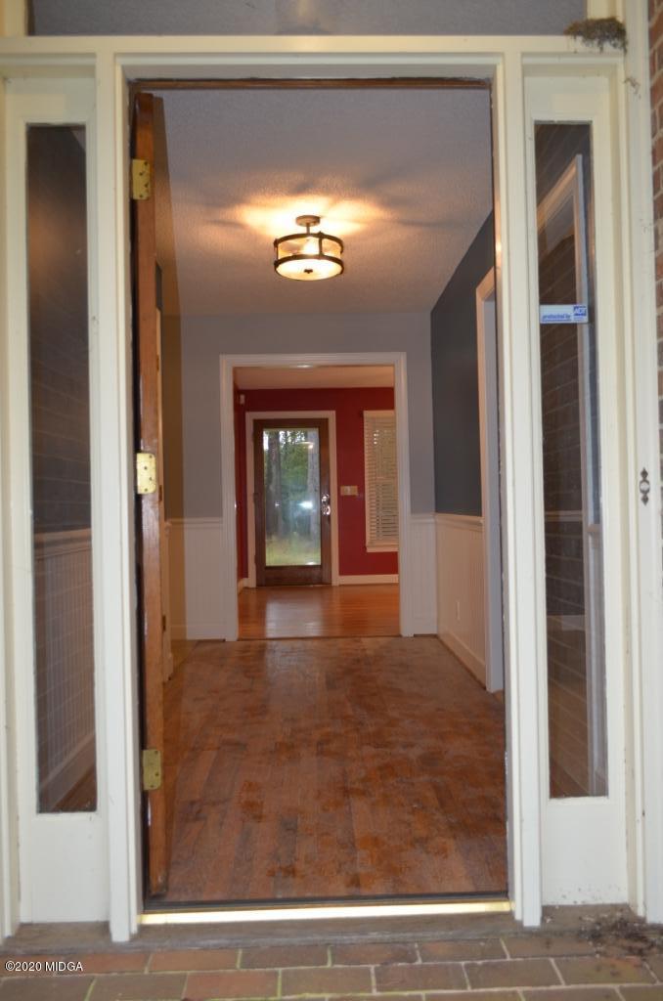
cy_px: 500
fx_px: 833
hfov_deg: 43.4
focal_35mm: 30
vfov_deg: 62.0
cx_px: 332
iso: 360
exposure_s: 1/30
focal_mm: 20
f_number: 3.8
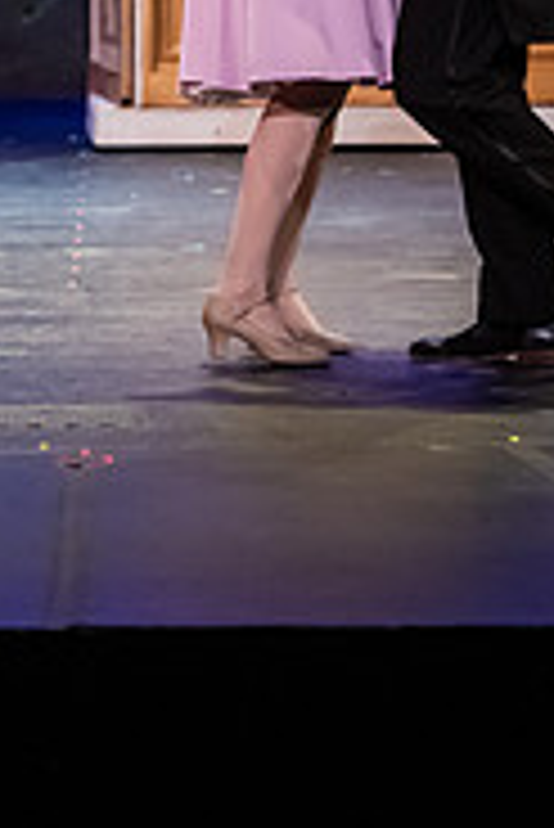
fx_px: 7027
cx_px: 338
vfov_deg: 6.7
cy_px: -158
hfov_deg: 4.5
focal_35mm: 305
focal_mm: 125
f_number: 3.2
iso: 4000
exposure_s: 1/250
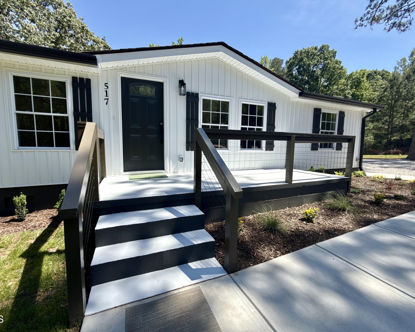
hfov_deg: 96.8
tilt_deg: -5.4
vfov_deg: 84.0
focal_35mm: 15
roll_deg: -0.9
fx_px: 184
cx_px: 204
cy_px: 164
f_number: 2.2
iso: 50
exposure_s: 1/1312
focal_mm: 2.22
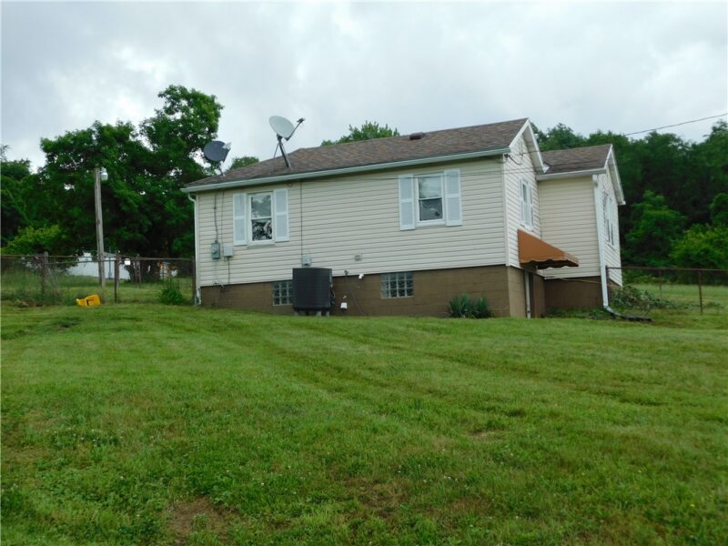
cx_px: 364
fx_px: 946
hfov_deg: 42.1
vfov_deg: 32.2
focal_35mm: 45
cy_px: 273
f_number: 3.7
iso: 125
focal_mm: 8
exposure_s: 1/250
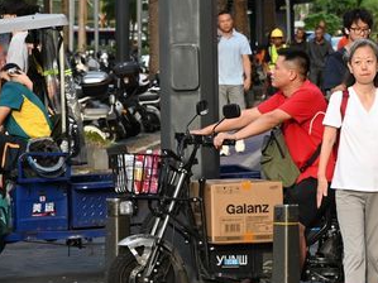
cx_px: 583
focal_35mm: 237
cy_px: -1
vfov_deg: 6.2
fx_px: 2587
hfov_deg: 8.2
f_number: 5.6
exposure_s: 1/250
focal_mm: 72
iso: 500
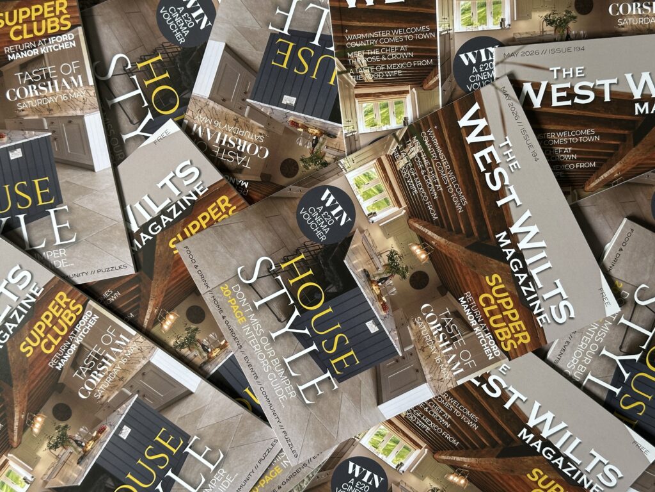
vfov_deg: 30.3
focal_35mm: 48
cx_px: 328
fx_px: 908
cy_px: 246
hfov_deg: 39.7
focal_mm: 6.86
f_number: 1.78
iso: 80
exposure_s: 1/108
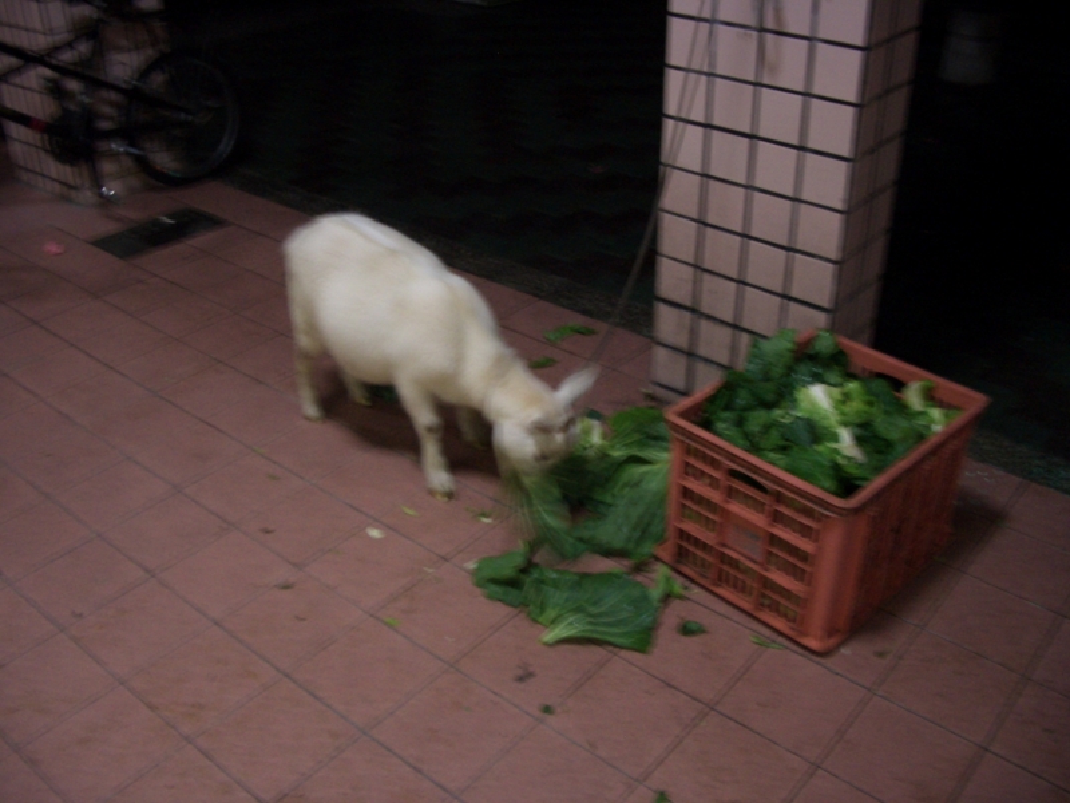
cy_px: 402
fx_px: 1082
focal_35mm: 35
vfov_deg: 40.7
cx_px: 535
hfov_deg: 52.6
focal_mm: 5.8
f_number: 2.6
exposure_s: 1/8
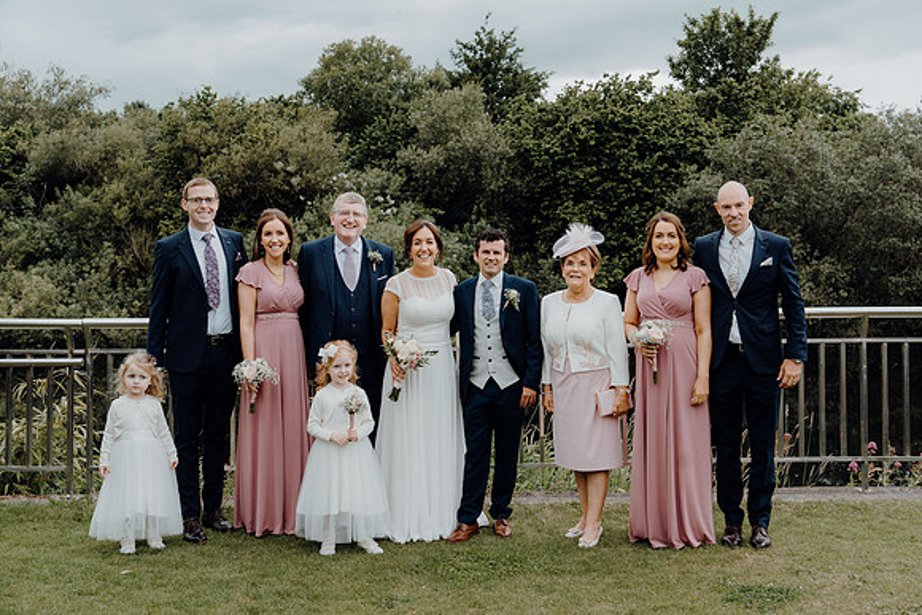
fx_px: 1153
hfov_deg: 43.6
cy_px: 308
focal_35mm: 45
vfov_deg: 29.9
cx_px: 461
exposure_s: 1/250
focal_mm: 45
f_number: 5.6
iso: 250
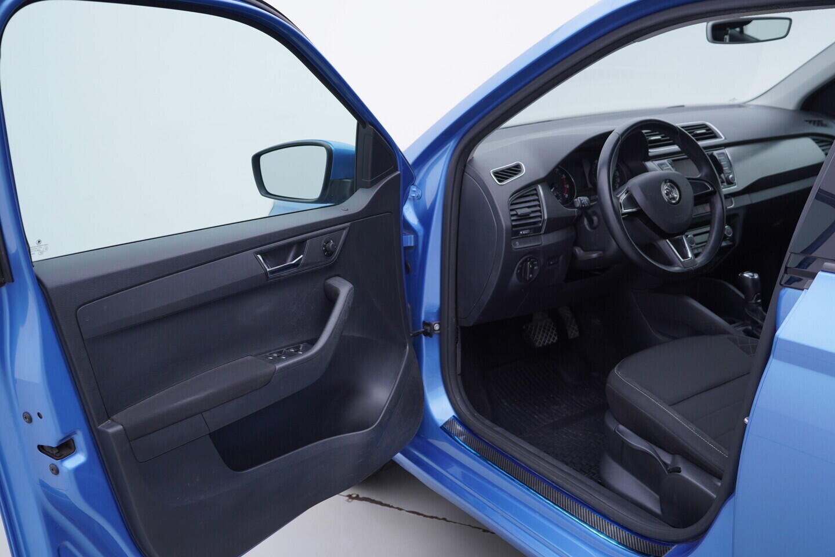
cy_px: 278
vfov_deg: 36.9
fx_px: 835
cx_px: 418
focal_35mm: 36
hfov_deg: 53.1
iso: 125
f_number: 3.5
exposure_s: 1/60
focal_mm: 24
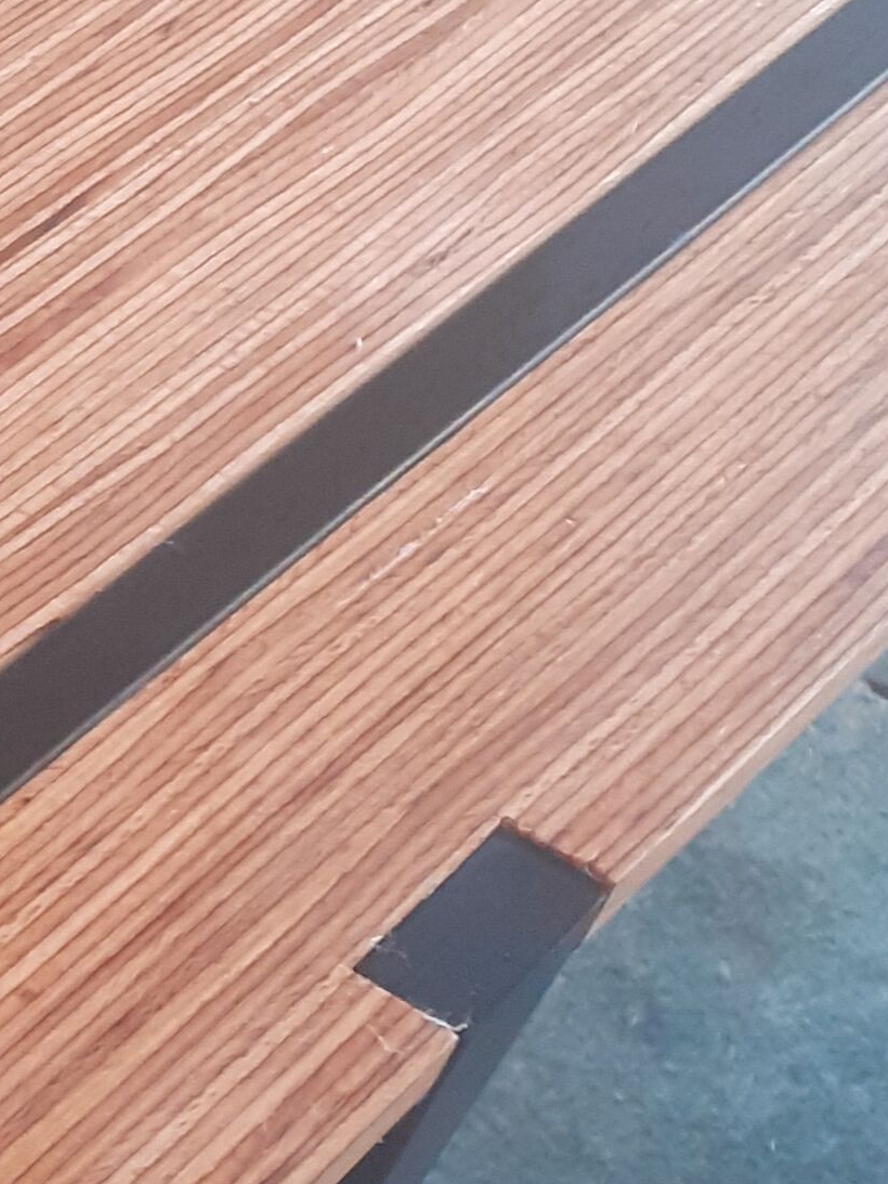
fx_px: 3488
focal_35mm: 102
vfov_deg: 19.3
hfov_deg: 13.9
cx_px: -291
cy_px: 516
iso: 200
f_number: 1.9
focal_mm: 3.6
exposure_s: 1/33
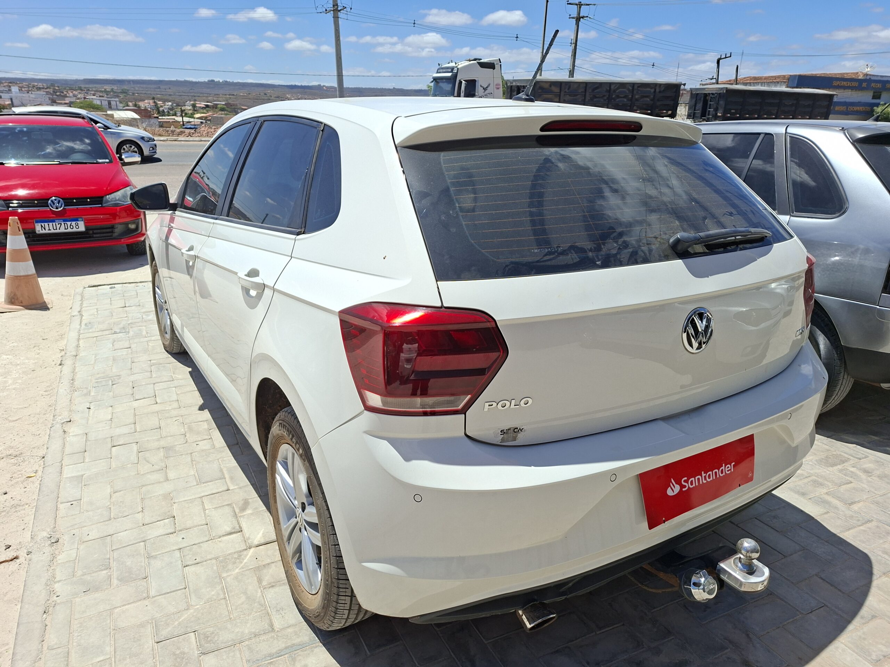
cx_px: 445
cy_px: 334
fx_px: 591
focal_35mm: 23
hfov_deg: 73.9
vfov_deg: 58.9
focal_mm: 5.54
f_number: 1.8
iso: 50
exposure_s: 1/2825
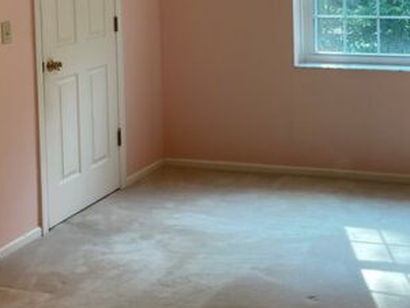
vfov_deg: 20.7
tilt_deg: -2.1
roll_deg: +1.1
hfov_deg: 27.8
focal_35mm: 69
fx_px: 818
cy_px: 4
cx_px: 301
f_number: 1.6
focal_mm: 4.2
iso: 50
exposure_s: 1/120
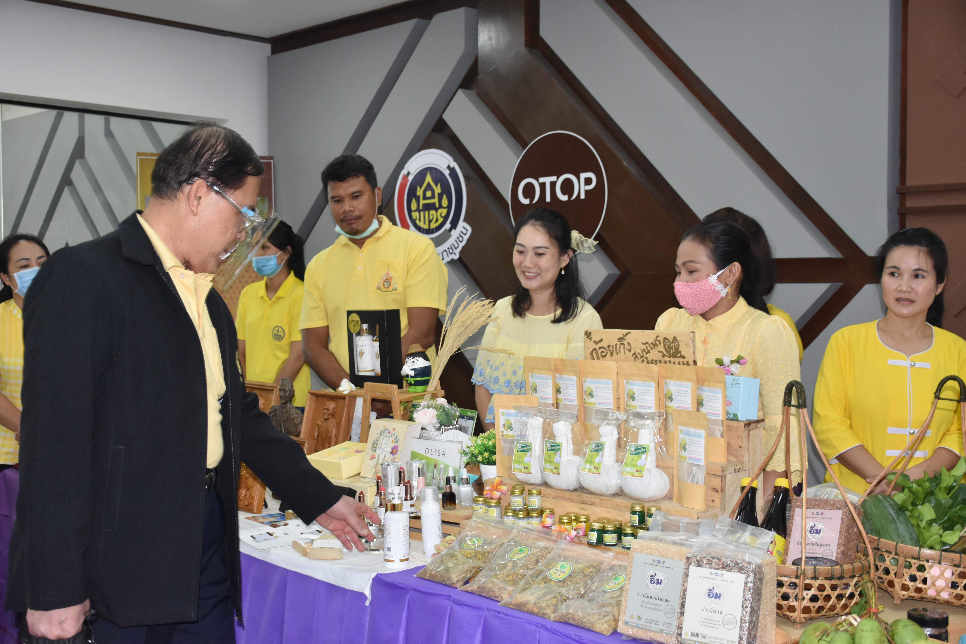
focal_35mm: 40
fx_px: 1087
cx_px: 483
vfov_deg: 33.0
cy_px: 322
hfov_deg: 47.9
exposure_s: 1/60
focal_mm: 27
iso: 900
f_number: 4
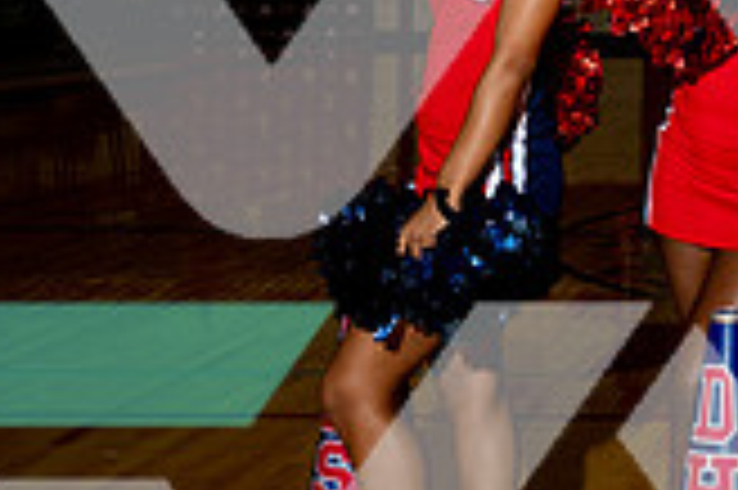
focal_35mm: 85
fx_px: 1741
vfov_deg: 15.7
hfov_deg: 21.1
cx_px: 1026
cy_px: -2
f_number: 5.6
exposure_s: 1/250
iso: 160
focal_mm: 24
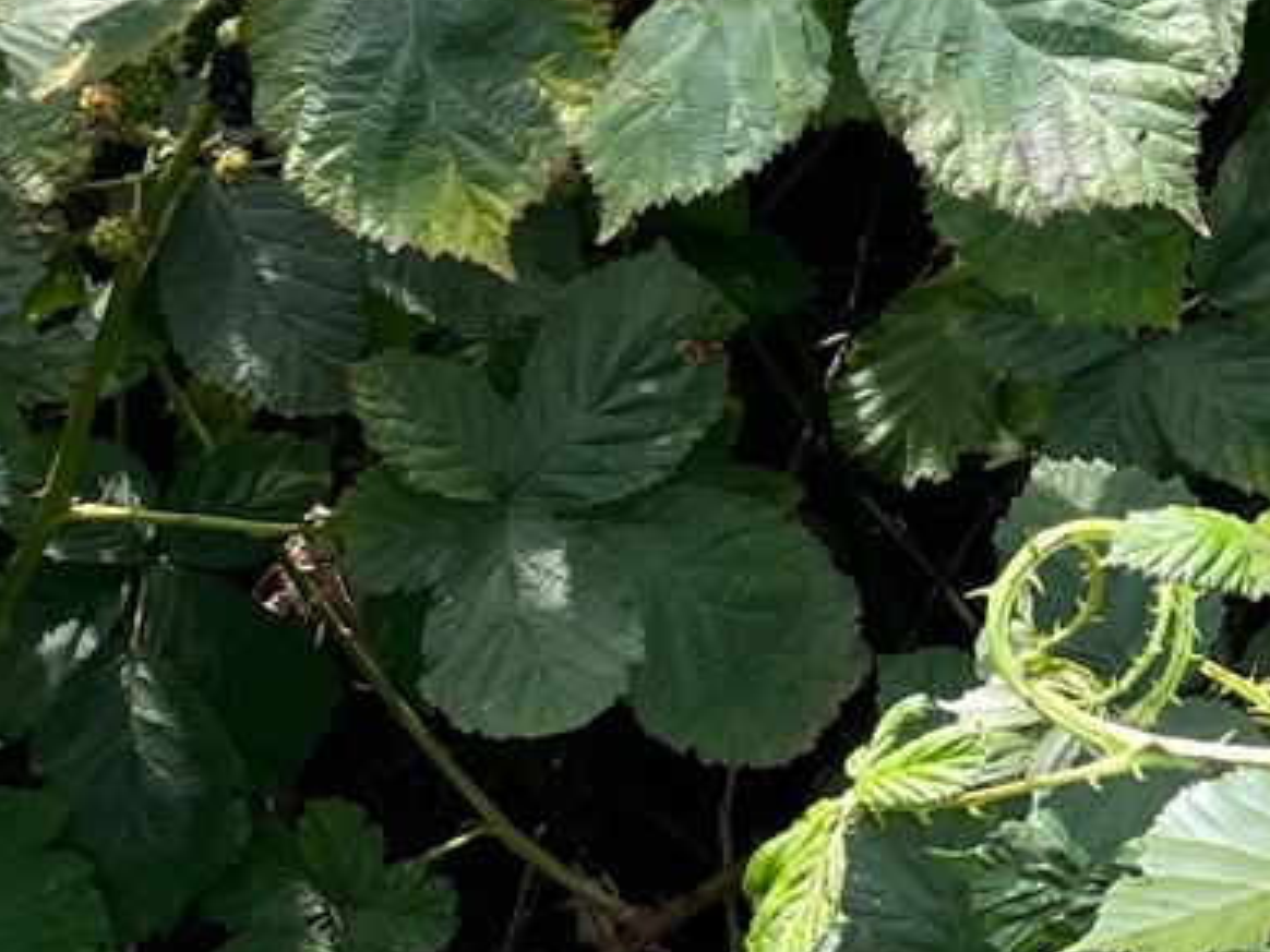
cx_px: 2085
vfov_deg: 10.5
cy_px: -537
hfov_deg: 13.5
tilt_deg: -26.5
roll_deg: +6.5
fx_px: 4953
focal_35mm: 135
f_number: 1.6
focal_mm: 4.2
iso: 32
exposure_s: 1/619
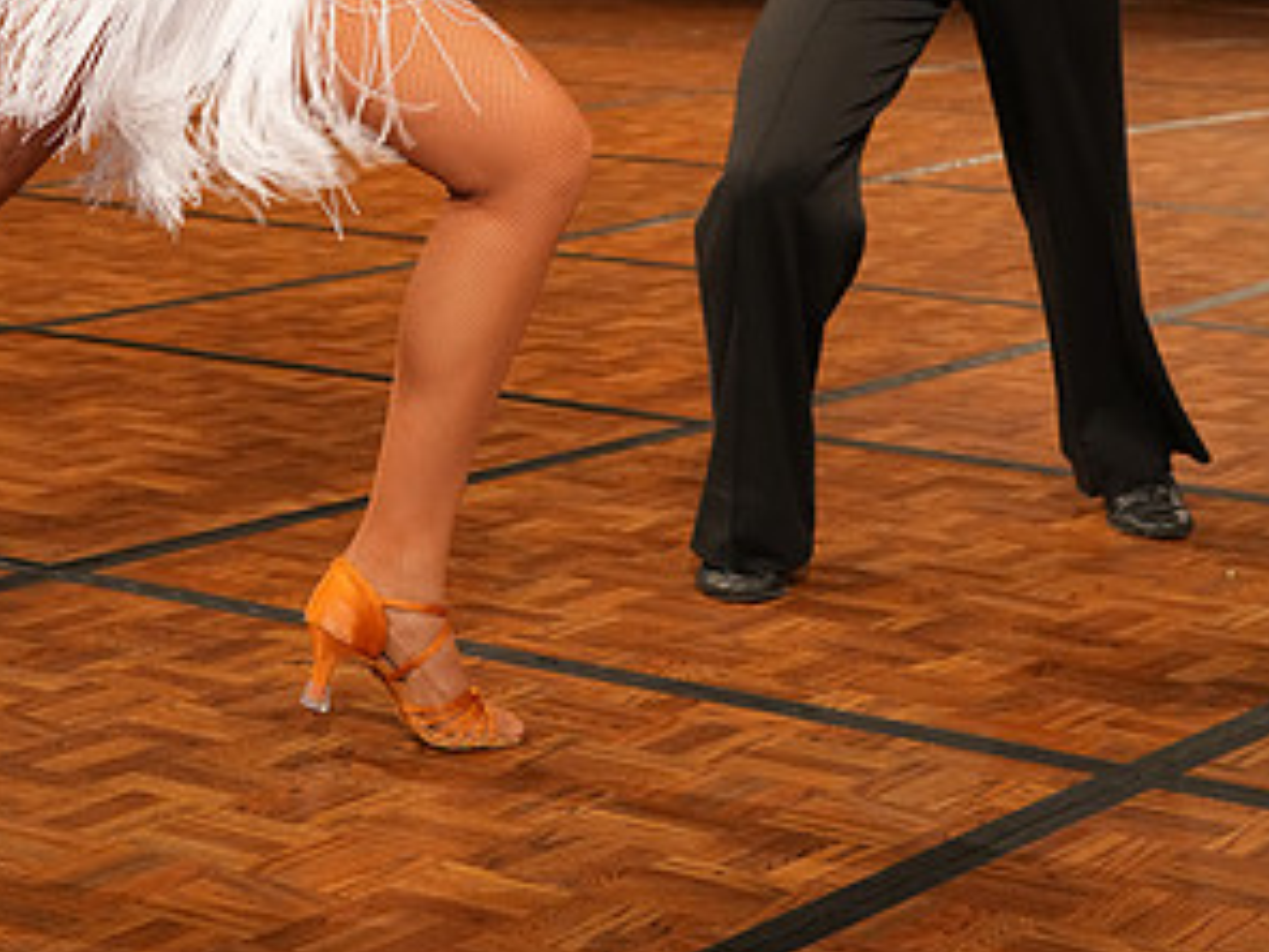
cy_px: -270
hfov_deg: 20.4
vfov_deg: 14.8
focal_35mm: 96
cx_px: 529
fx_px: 3519
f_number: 7.1
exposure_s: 1/200
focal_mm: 51
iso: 3200
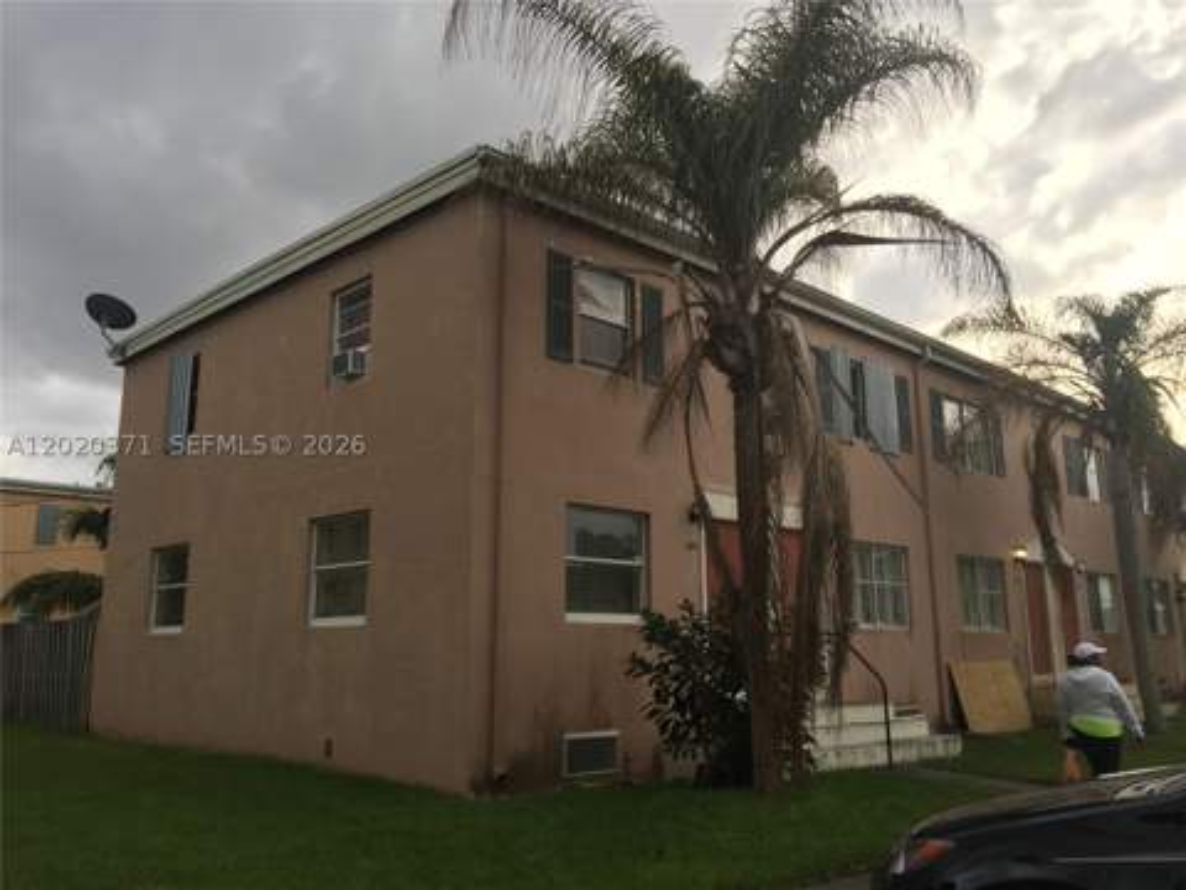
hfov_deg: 61.7
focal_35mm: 29
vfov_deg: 48.2
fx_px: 994
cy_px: 445
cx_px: 593
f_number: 2.2
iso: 50
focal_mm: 4.15
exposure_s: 1/120
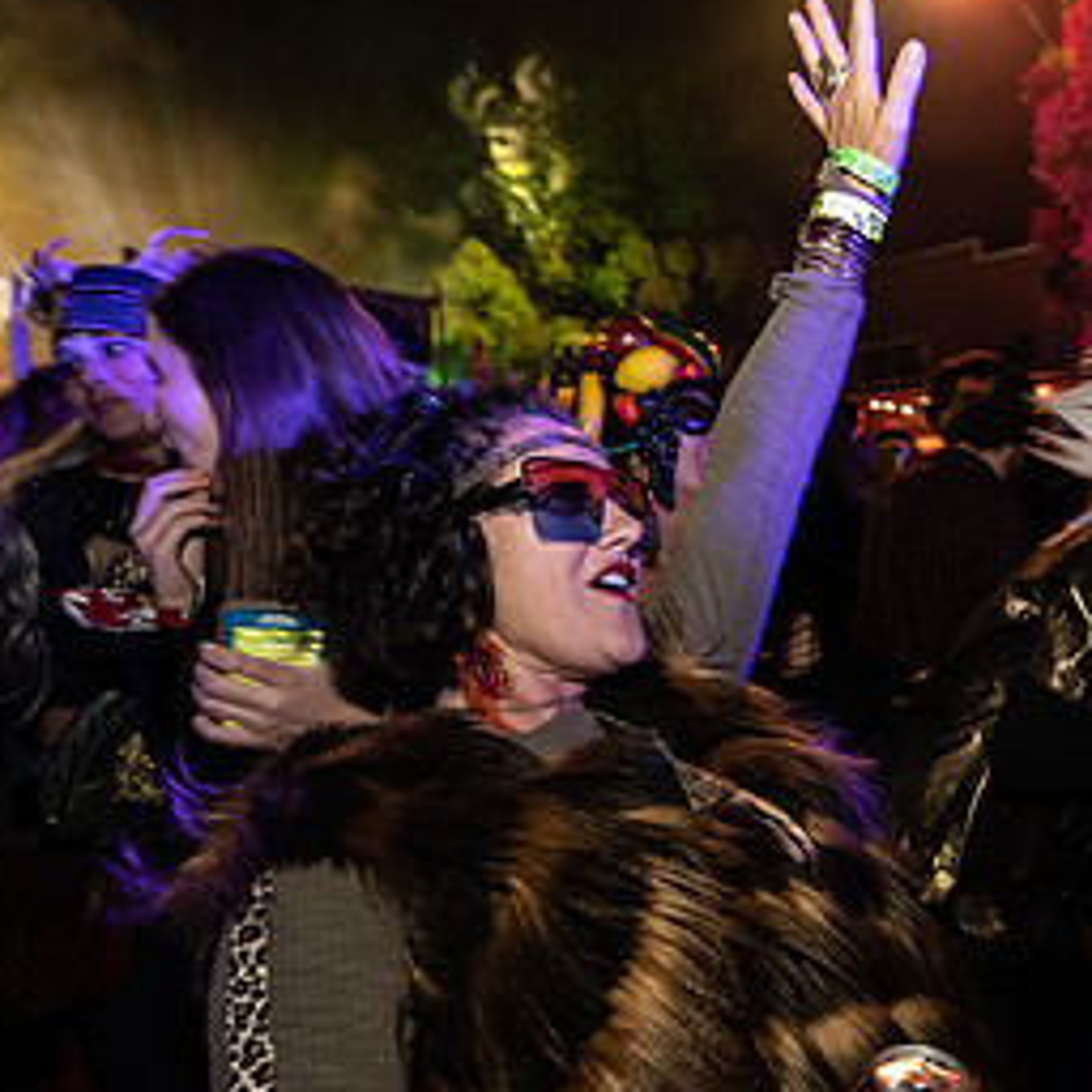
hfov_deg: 55.1
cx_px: 866
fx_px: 964
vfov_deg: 58.8
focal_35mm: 27
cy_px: 625
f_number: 3.5
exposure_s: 1/60
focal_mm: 14
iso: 2000
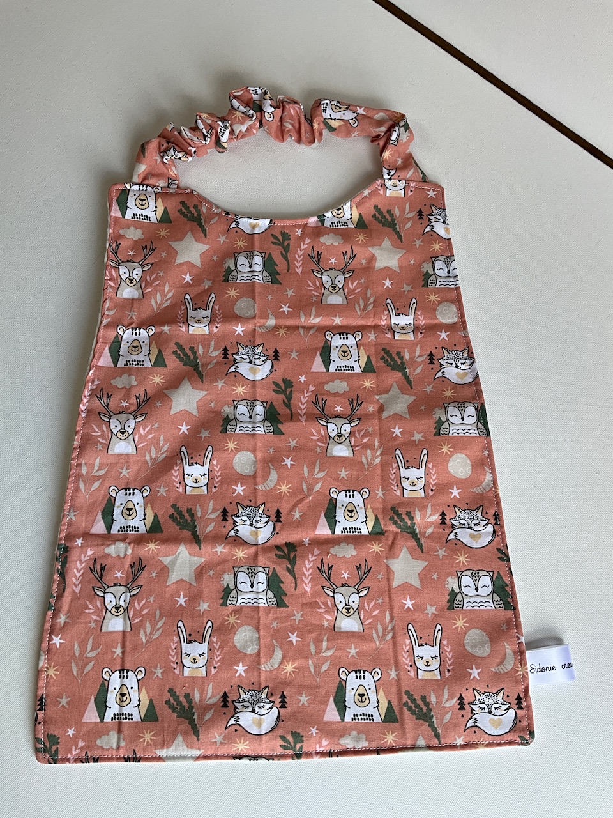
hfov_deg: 48.2
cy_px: 409
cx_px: 306
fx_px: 685
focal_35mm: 29
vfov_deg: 61.7
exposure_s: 1/227
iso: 20
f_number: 1.8
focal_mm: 3
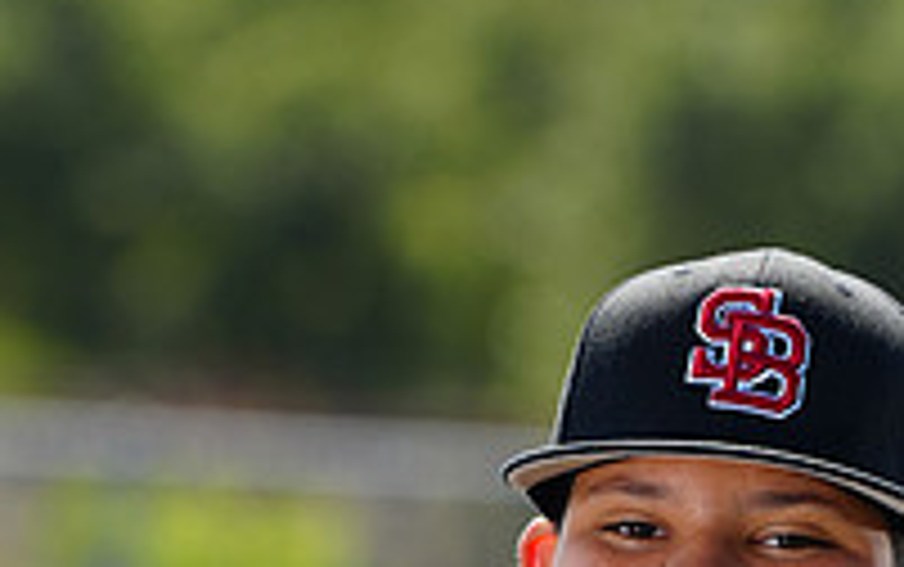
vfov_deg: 2.4
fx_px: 13463
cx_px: 744
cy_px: 1022
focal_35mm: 546
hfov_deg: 3.8
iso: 64
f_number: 4.5
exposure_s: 1/250
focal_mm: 186
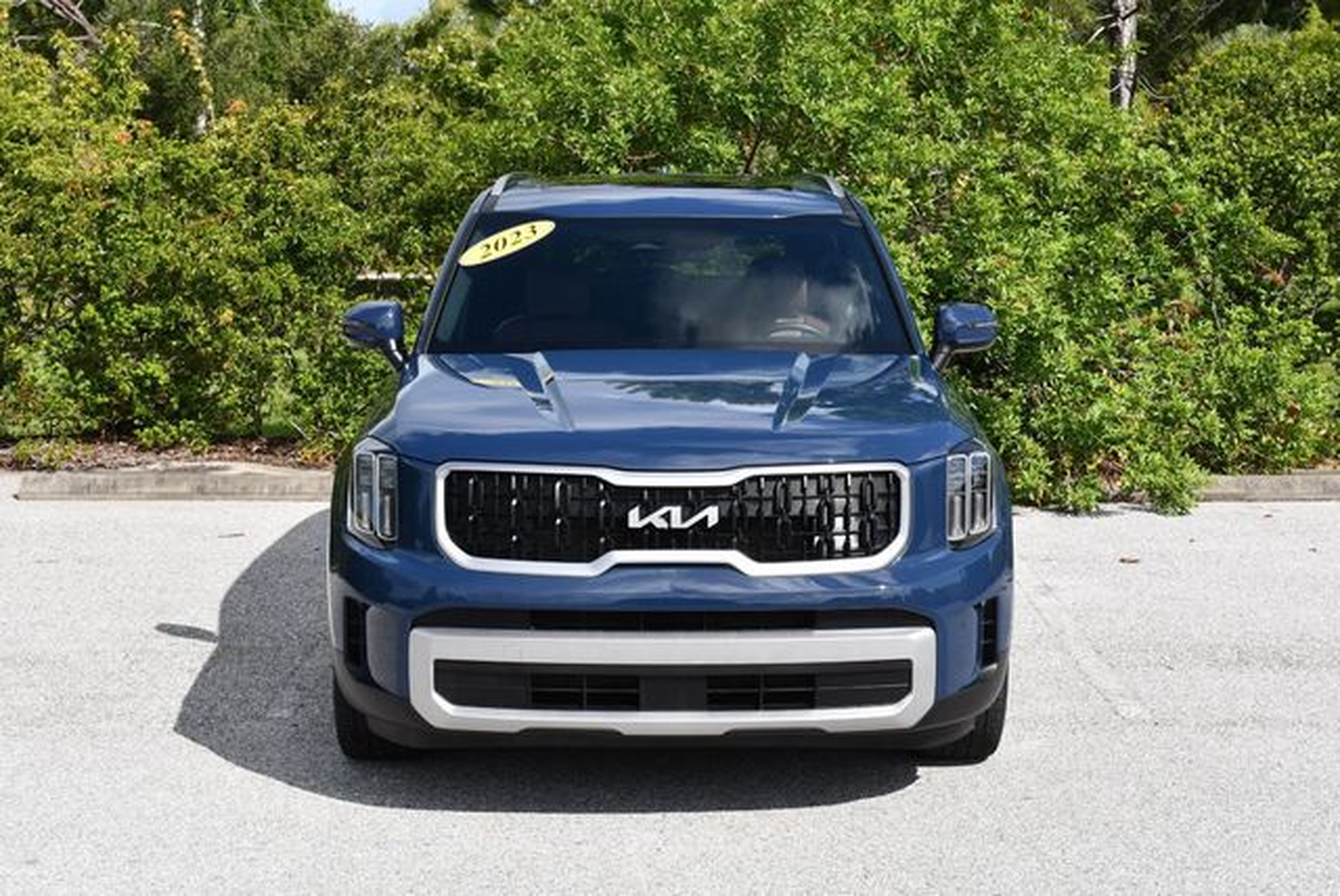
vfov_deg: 22.7
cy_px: 448
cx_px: 670
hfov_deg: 33.4
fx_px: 2235
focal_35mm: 60
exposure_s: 1/250
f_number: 8
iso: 125
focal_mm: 30
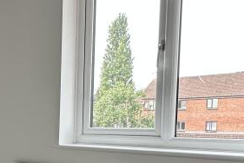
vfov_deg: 24.7
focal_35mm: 53
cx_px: -19
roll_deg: +0.7
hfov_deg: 33.2
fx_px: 360
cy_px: 152
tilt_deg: -3.6
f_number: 2.2
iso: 100
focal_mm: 2.22
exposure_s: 1/99
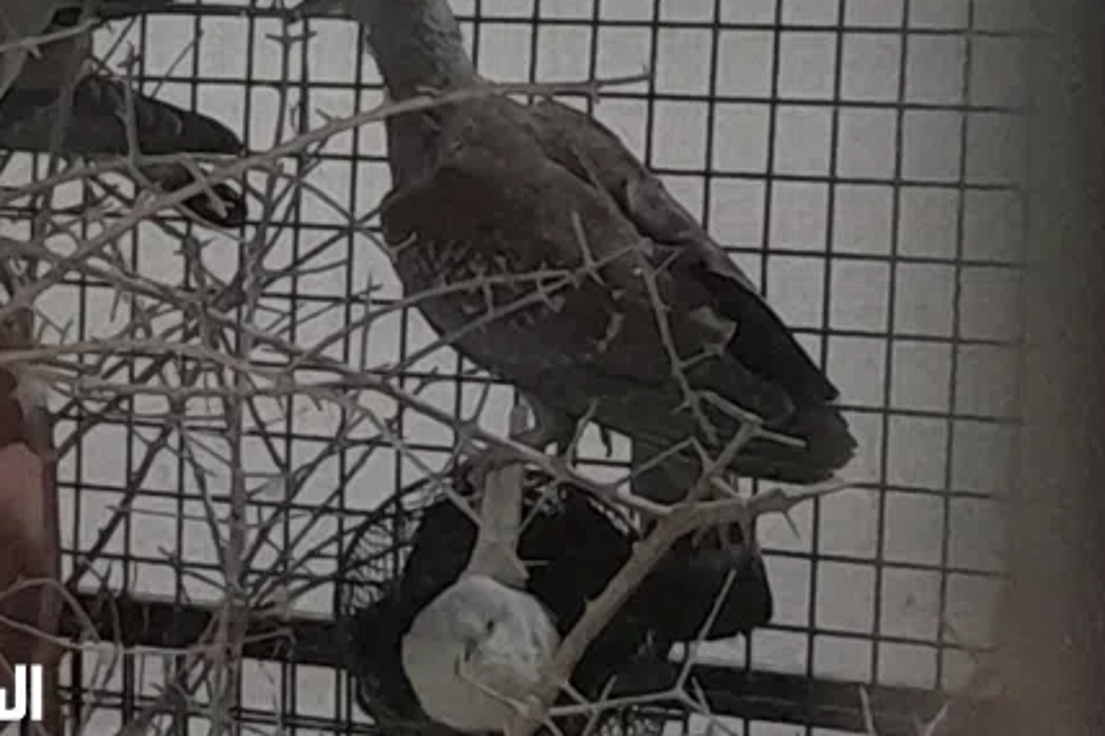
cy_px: 292
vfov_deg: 31.8
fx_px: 1289
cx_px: 431
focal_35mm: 42
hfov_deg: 46.1
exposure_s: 1/33
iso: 400
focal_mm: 4
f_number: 1.8
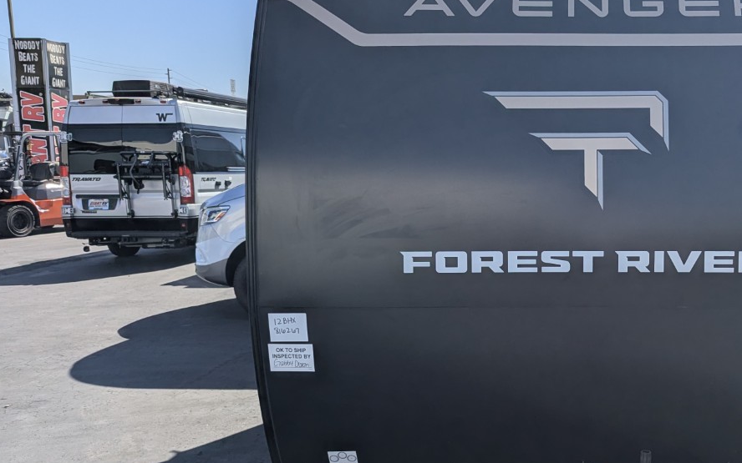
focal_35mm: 40
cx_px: 576
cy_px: 259
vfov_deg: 32.0
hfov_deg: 47.0
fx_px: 809
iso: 53
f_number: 1.85
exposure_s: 1/3236
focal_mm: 6.81
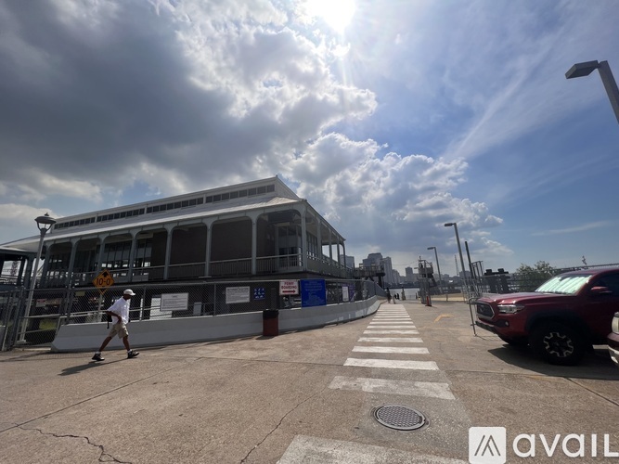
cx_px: 310
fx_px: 232
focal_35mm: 13
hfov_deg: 106.2
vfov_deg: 89.9
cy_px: 232
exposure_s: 1/4386
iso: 40
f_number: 1.8
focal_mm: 1.57
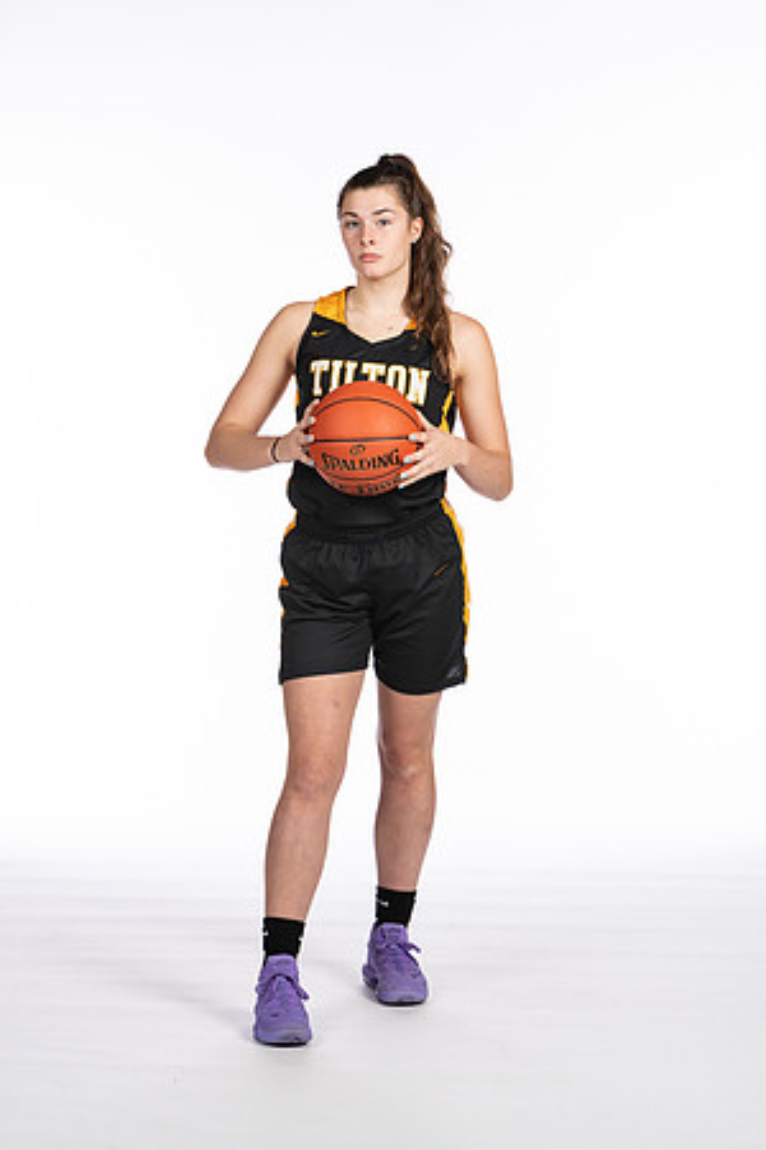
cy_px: 575
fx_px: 3351
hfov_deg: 13.0
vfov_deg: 19.5
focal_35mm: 105
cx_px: 383
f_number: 5.6
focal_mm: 70
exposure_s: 1/100
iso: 100
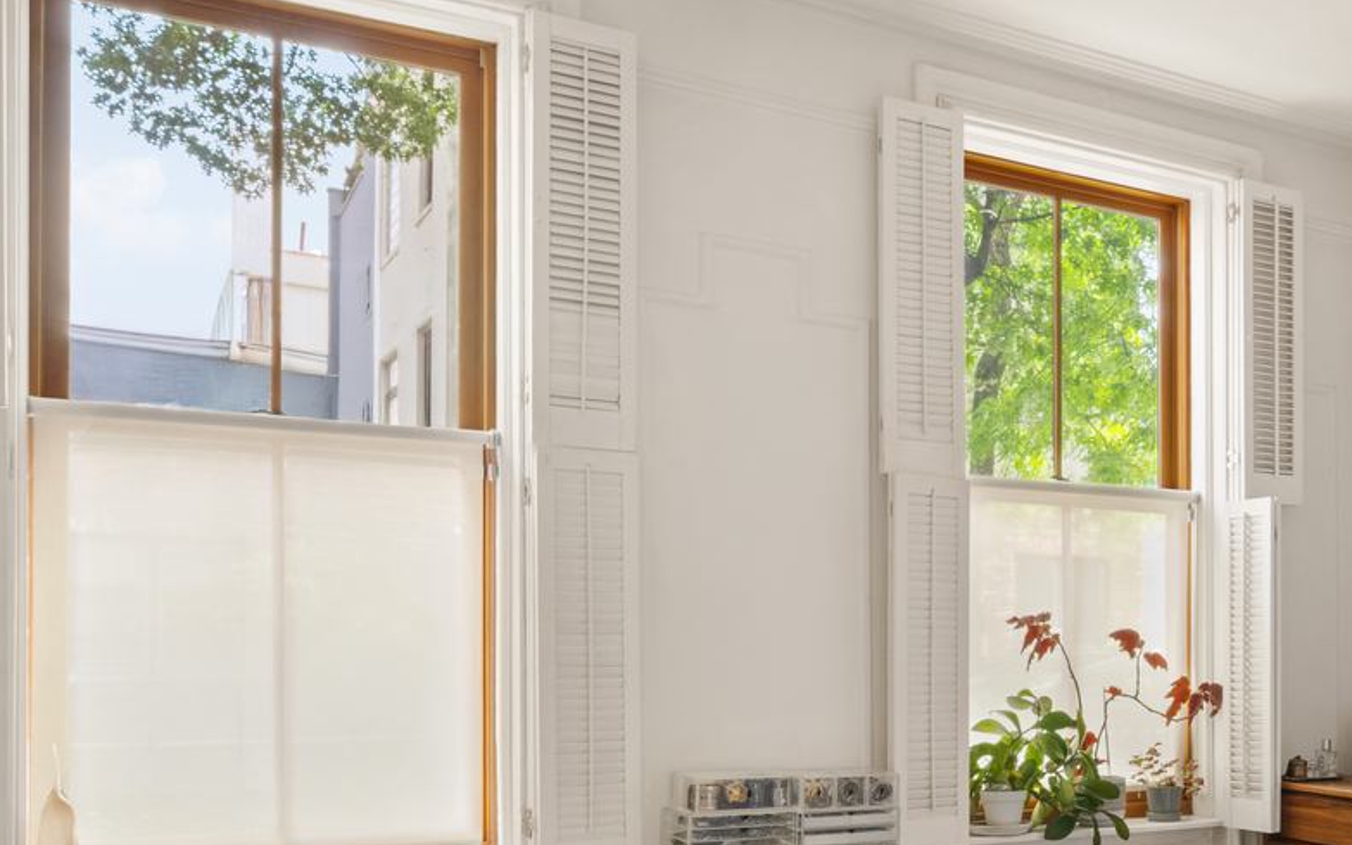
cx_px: 1336
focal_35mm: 41
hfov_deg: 41.9
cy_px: 660
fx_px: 1520
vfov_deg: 30.4
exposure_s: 8
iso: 640
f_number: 10
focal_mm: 16.5
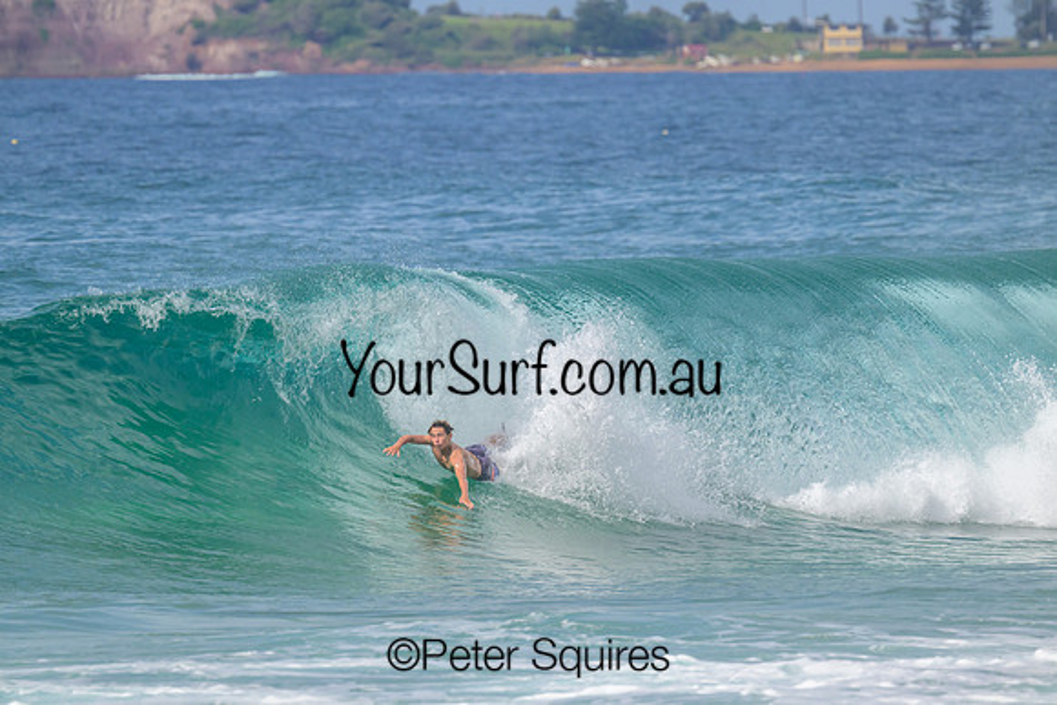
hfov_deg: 3.3
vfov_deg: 2.2
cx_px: 528
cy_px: 352
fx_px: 18207
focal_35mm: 620
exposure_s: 1/2000
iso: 720
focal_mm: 620
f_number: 11
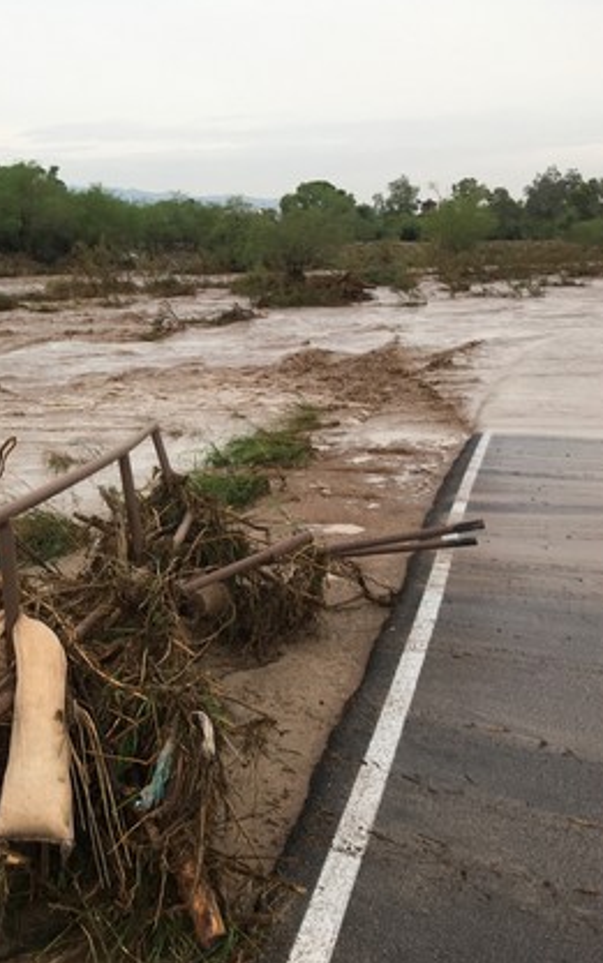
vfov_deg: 47.2
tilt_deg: -10.4
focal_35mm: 42
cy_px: 479
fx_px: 1103
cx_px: 2
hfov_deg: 28.7
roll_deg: -0.1
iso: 32
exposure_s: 1/120
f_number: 2.2
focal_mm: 4.15
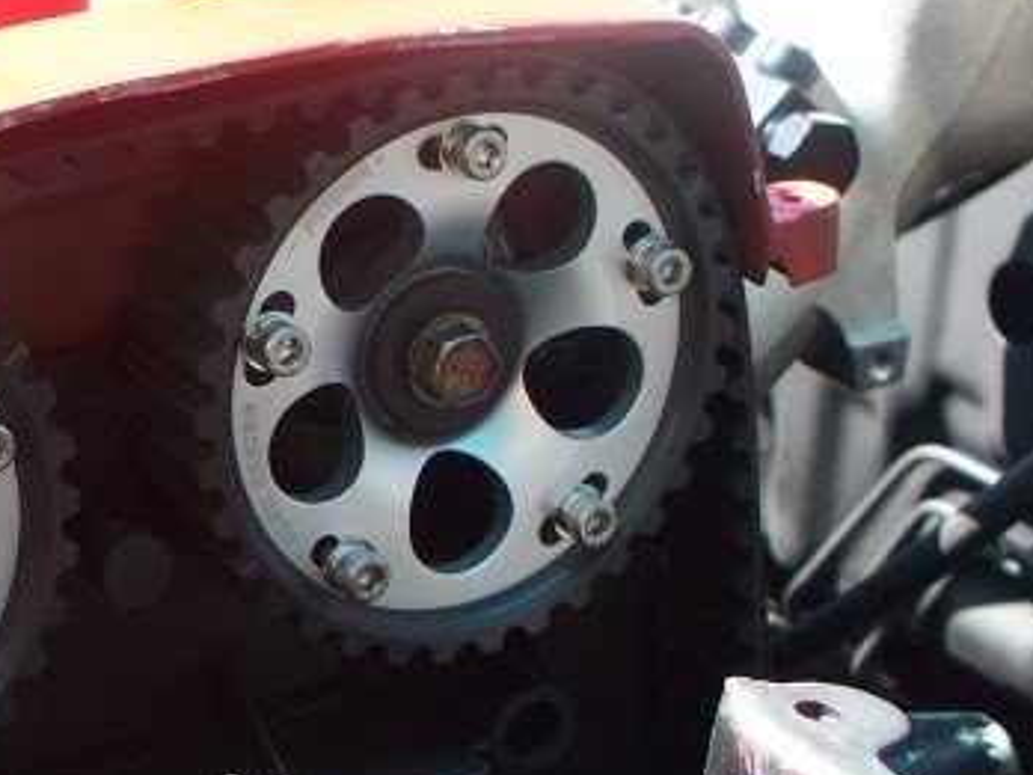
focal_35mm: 106
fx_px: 3163
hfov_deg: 18.2
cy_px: 294
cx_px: 56
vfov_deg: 14.0
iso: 64
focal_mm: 7.54
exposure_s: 1/125
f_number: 2.8
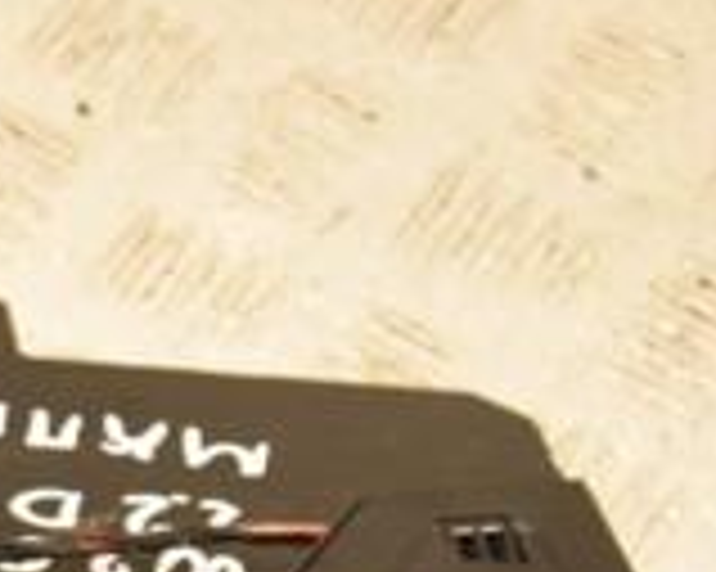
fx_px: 3155
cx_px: -378
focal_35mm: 149
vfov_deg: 10.1
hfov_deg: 12.3
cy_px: 743
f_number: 6.3
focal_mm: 28
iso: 800
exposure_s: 1/200
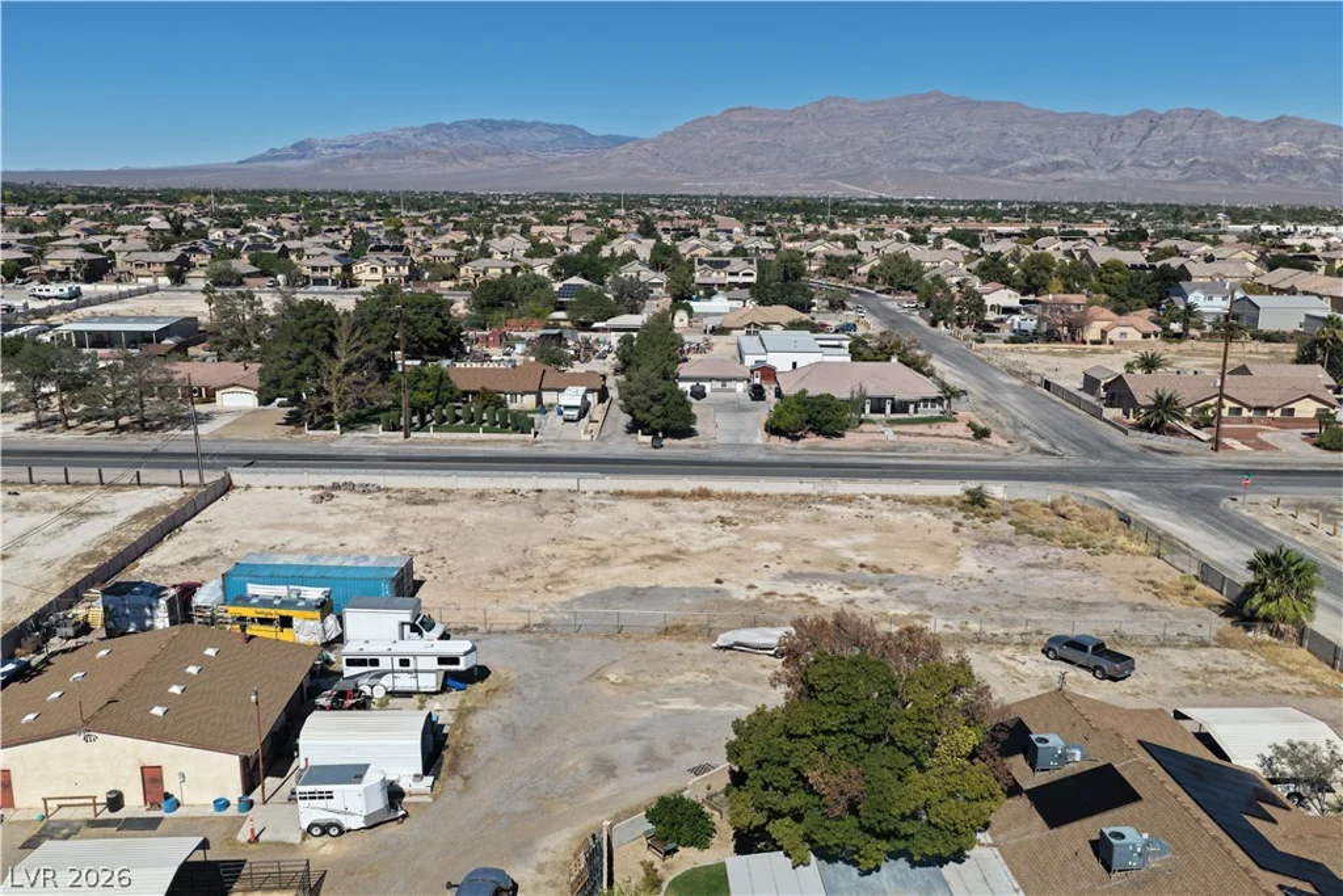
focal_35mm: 28
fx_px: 1045
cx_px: 672
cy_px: 448
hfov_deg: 65.5
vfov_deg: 46.4
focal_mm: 14.45
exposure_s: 1/2500
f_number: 2.8
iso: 100
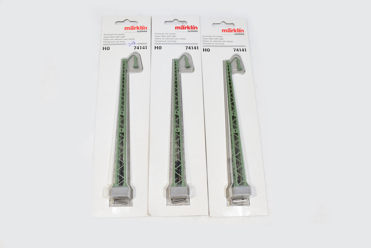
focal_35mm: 32
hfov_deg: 59.5
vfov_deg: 41.7
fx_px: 325
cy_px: 124
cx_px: 186
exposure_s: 1/30
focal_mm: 21
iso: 800
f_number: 11
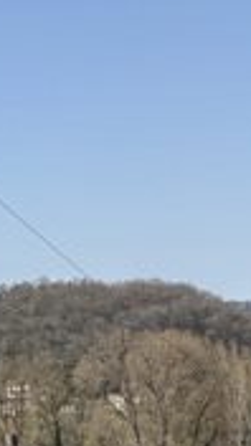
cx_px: -565
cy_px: 289
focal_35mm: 129
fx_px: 1526
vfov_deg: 16.6
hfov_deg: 7.8
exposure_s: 1/3623
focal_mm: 5.96
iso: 50
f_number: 1.6
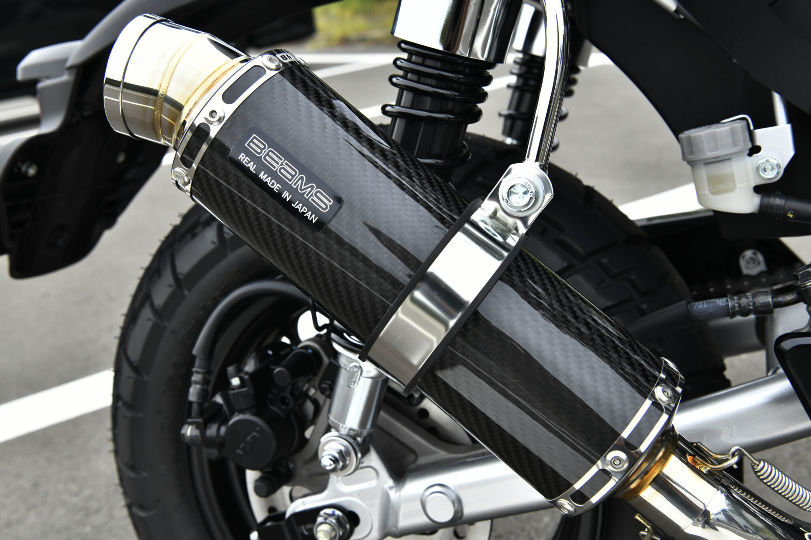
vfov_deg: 31.9
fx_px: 946
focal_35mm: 42
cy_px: 270
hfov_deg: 46.4
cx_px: 406
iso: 800
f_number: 10
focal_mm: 42
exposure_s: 1/400
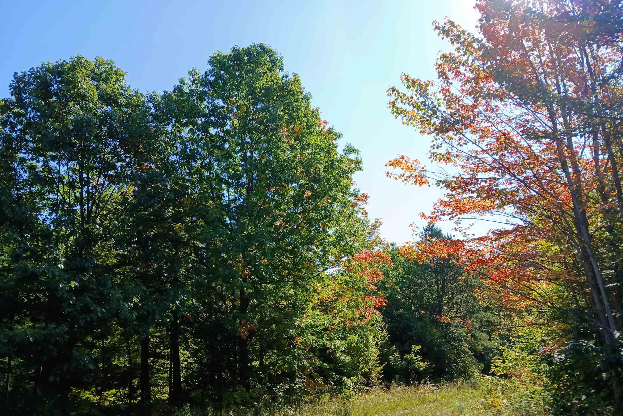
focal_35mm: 28
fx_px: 485
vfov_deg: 46.3
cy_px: 232
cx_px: 306
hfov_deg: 65.5
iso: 20
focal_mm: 3.98
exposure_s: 1/375
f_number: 1.8
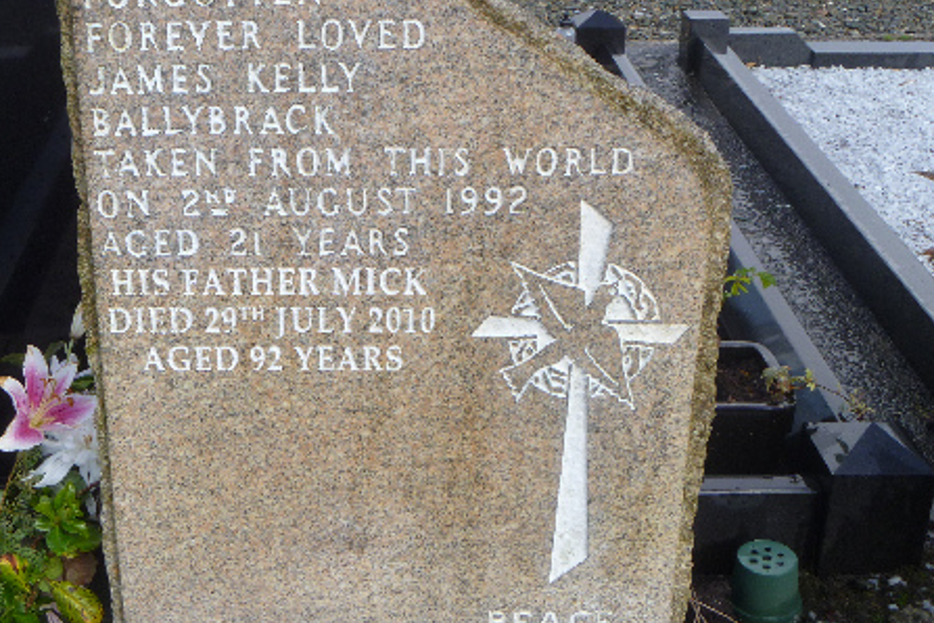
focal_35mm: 53
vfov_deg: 25.5
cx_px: 347
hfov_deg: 37.3
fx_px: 1375
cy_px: 266
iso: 80
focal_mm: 6.3
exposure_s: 1/200
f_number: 4.5
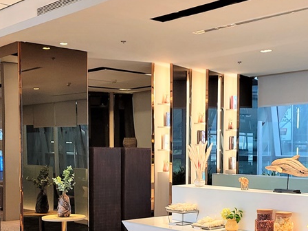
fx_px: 516
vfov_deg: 24.8
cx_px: 202
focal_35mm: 58
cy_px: 182
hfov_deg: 33.0
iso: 400
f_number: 1.8
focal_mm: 5.4
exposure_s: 1/50
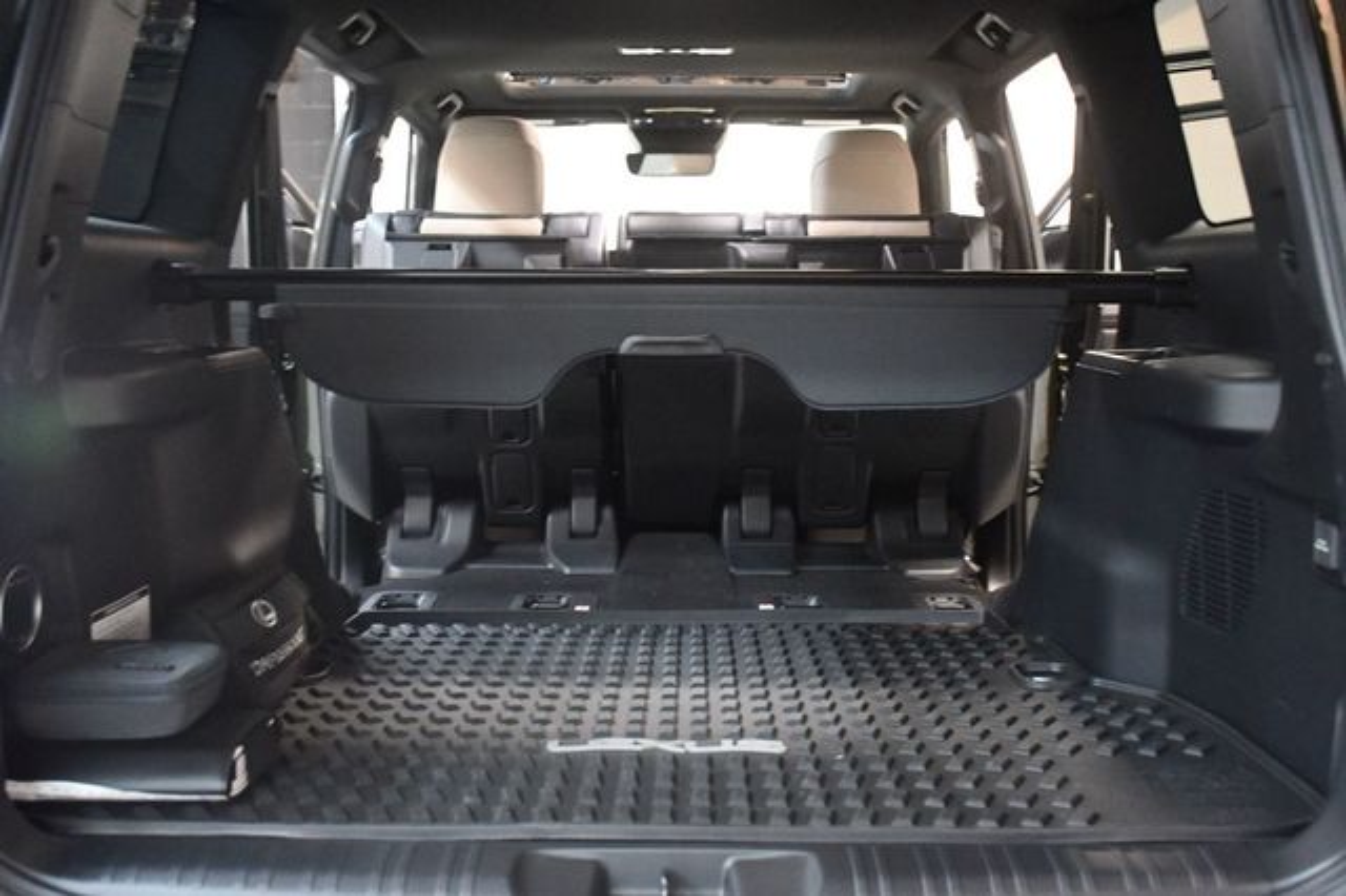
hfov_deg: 49.6
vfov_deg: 34.2
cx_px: 673
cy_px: 448
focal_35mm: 39
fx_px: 1457
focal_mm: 26
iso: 8000
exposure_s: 1/60
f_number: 3.8
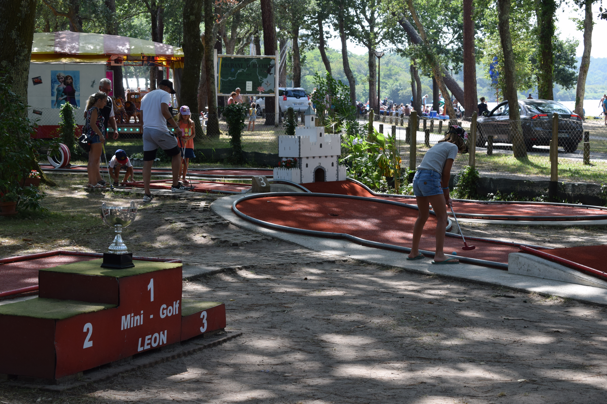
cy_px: 202
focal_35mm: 82
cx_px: 304
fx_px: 1391
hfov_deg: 24.6
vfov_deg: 16.6
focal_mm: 55
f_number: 8
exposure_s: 1/250
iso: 400
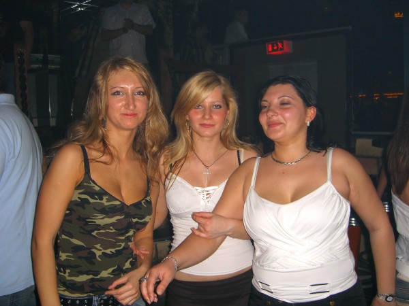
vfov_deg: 37.7
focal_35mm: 38
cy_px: 153
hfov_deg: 49.0
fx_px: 449
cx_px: 204
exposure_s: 1/60
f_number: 2.8
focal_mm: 7.9
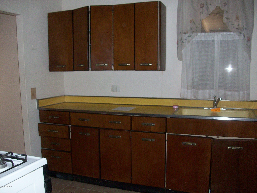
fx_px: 252
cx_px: 128
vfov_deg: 41.8
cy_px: 96
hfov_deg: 54.0
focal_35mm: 34
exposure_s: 1/60
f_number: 2.8
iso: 160
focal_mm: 5.7
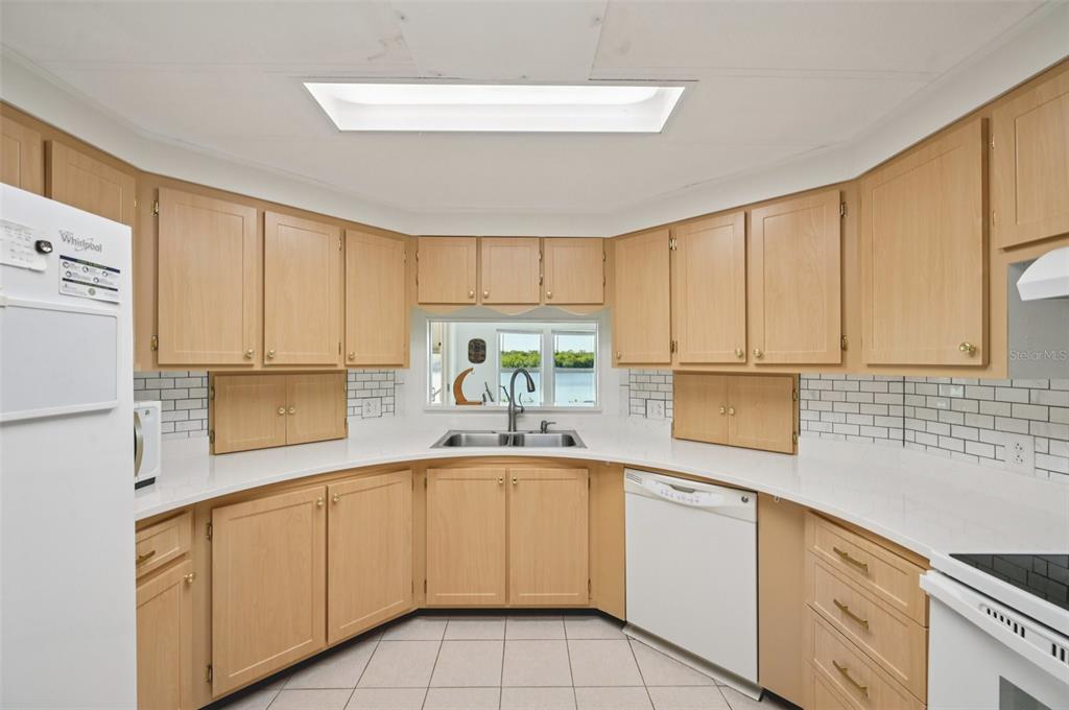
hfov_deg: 104.3
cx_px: 534
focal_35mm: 14
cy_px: 355
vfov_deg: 81.1
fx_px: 415
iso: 400
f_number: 8
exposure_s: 1/160
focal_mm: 14
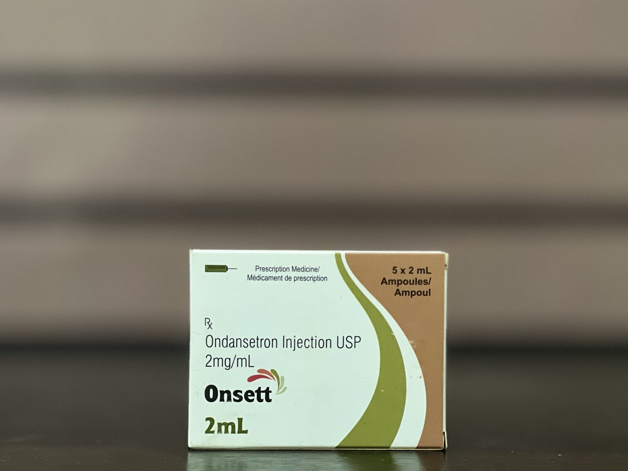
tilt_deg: +0.5
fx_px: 1397
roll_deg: +0.0
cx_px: 314
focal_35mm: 77
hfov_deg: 25.3
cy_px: 236
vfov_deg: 19.1
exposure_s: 1/40
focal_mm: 9
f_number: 2.8
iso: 400
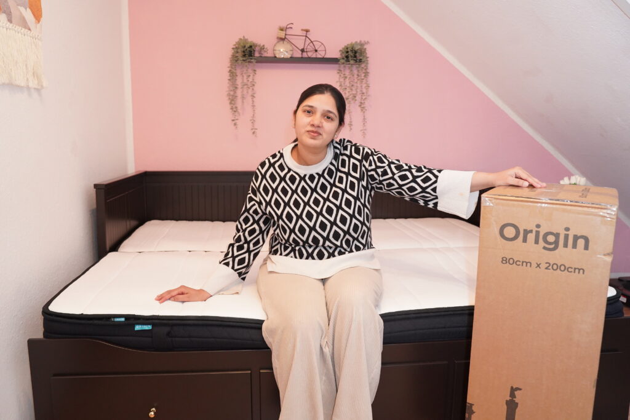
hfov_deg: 65.5
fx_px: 490
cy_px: 210
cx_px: 315
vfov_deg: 46.4
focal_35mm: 28
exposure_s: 1/160
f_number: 4
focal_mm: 28
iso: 4000
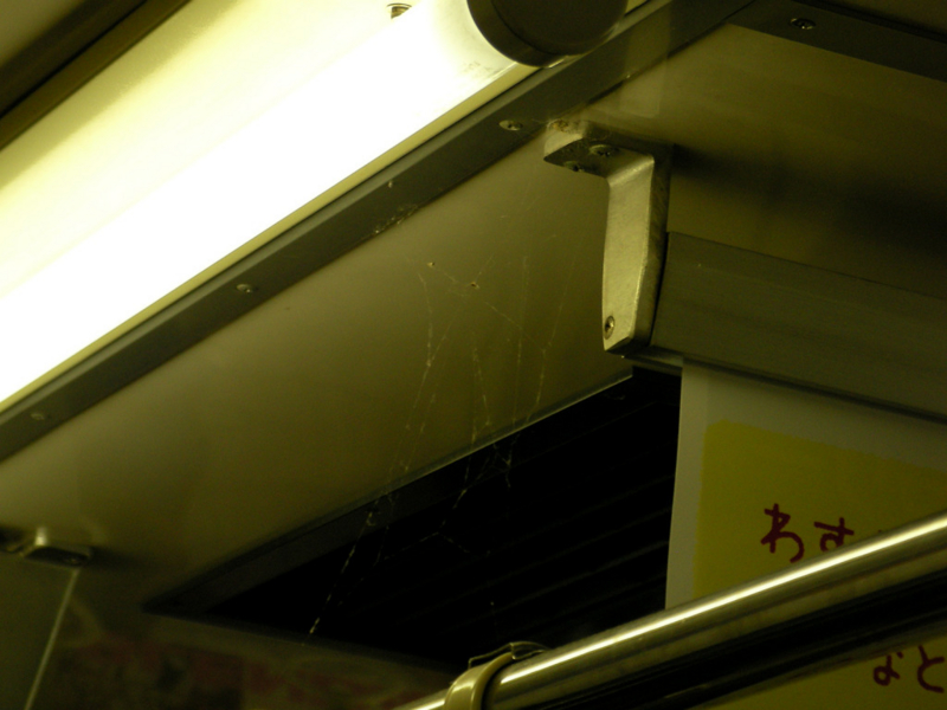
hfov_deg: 11.6
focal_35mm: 170
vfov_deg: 8.7
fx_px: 4651
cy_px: 355
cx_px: 474
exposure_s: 1/76
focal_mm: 26
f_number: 4.4
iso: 100
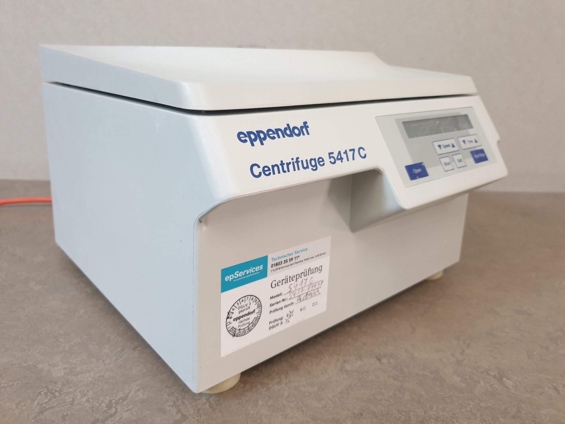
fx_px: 424
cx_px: 282
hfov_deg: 67.3
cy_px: 212
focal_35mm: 26
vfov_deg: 53.1
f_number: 1.5
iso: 160
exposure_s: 1/50
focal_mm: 4.3
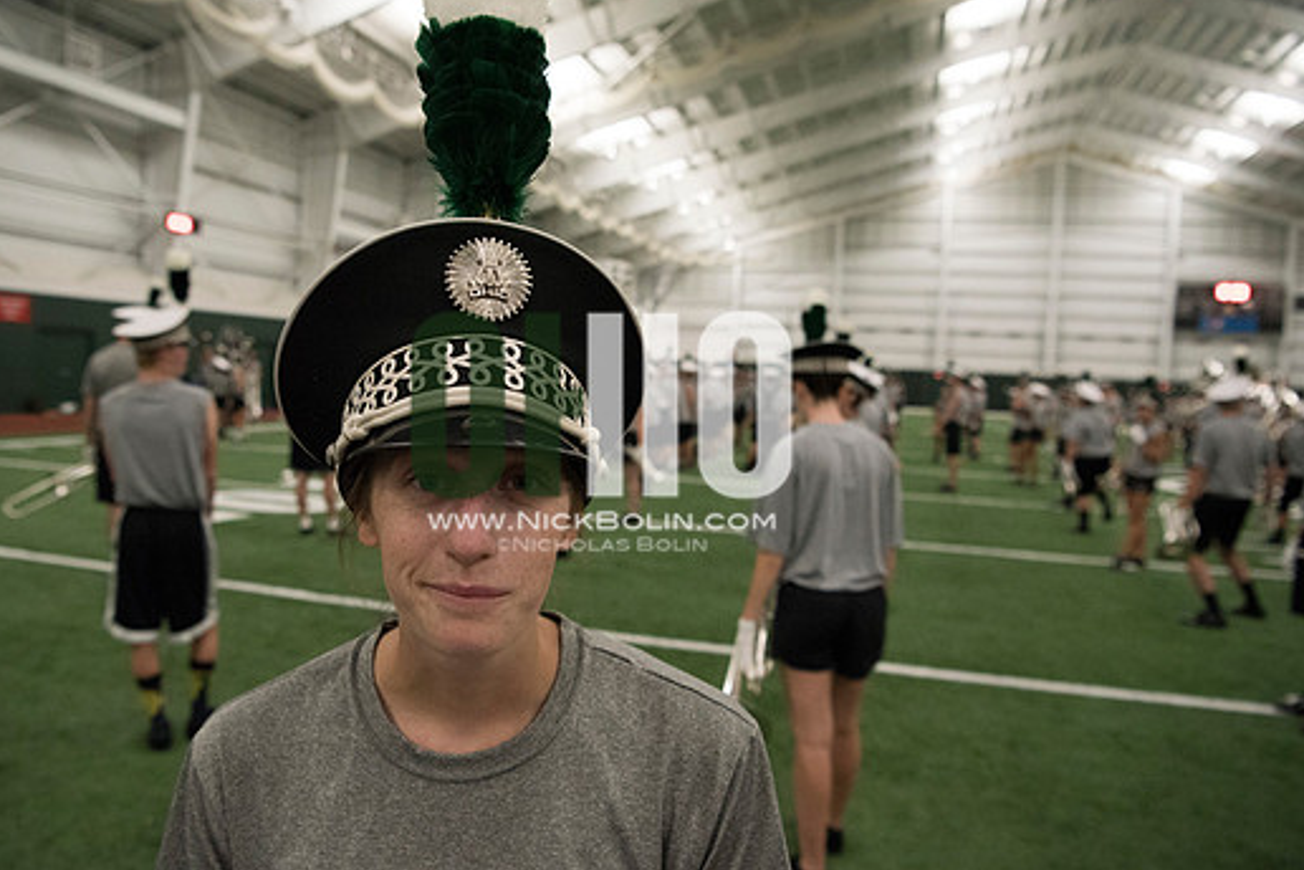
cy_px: 431
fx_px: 978
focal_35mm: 27
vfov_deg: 47.9
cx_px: 601
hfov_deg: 67.3
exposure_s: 1/400
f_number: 4
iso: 3200
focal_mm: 24
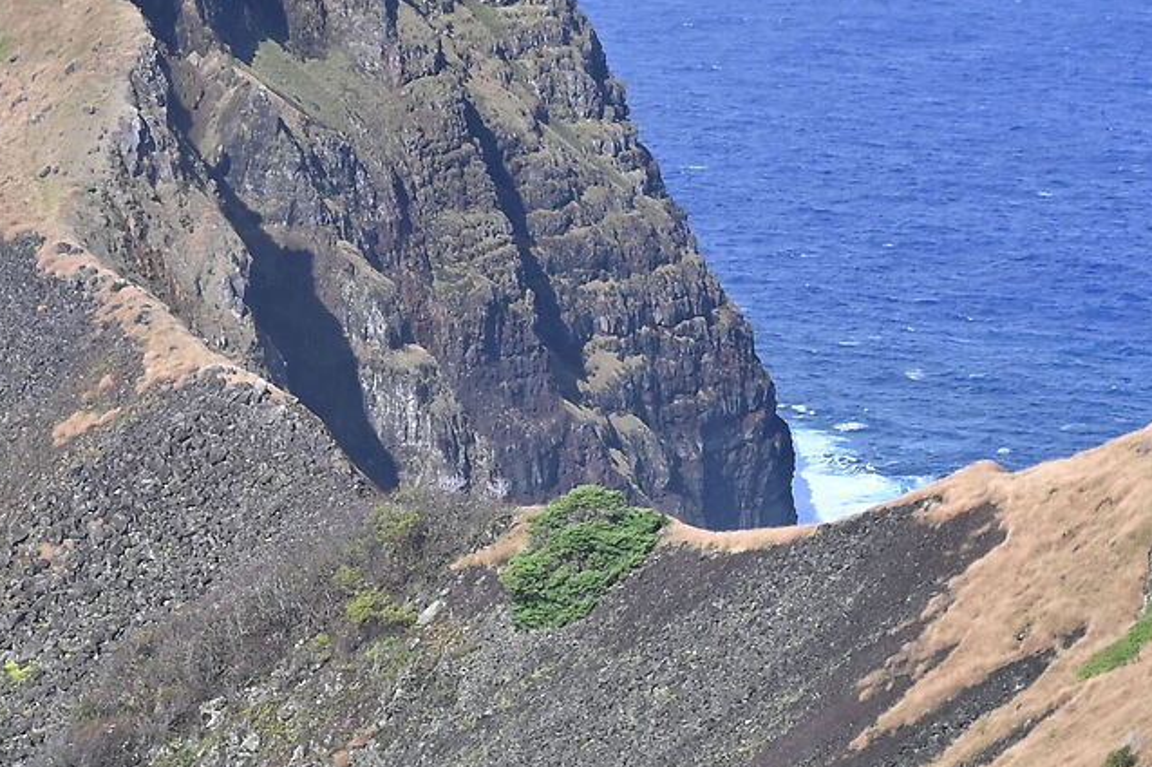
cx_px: 289
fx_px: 4701
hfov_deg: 13.9
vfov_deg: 9.3
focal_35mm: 147
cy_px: 564
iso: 100
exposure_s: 1/1000
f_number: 4.5
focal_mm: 26
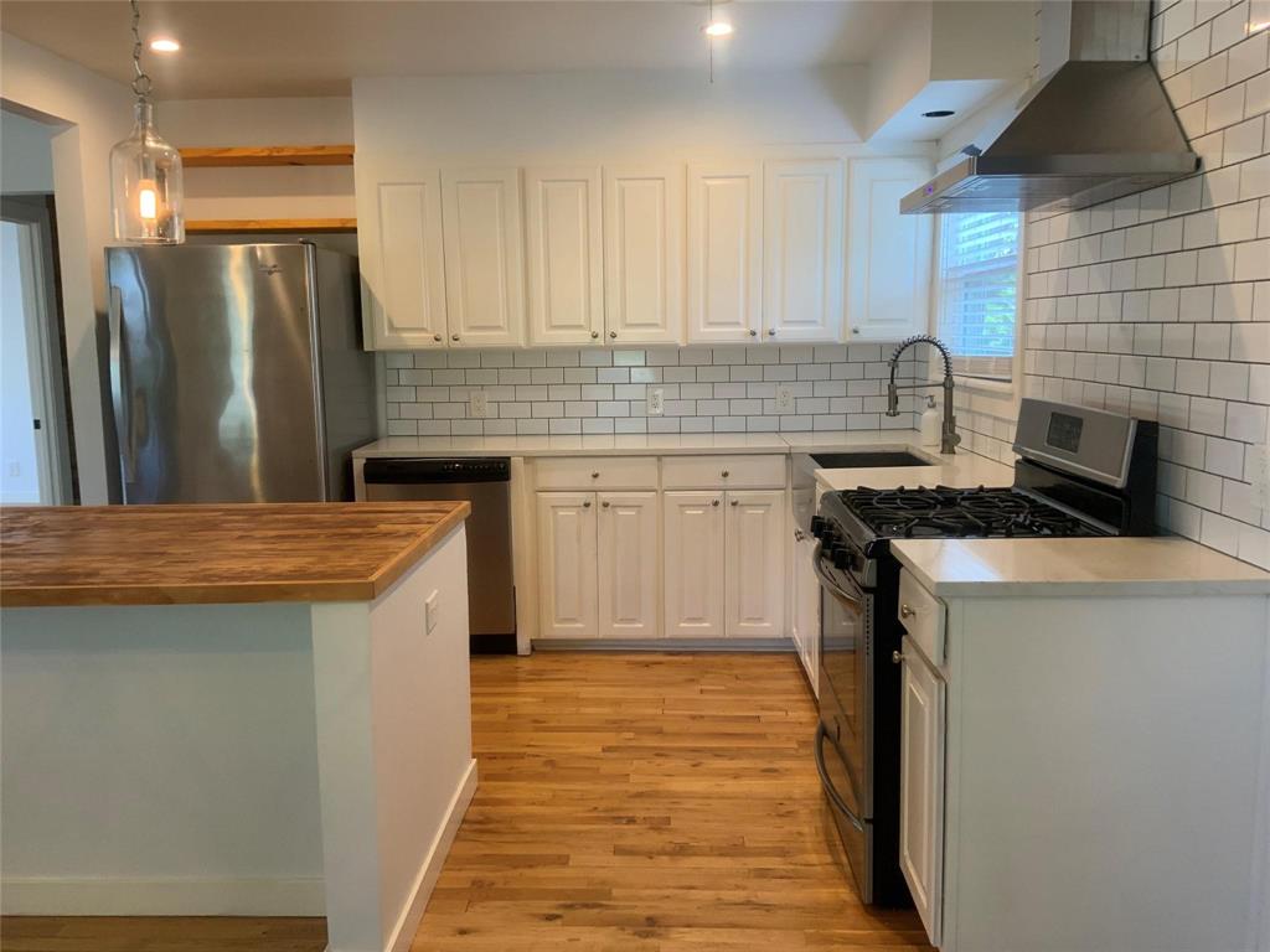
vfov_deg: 48.2
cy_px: 476
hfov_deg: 61.7
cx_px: 635
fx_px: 1064
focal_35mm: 29
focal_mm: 3
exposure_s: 1/60
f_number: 1.8
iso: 80
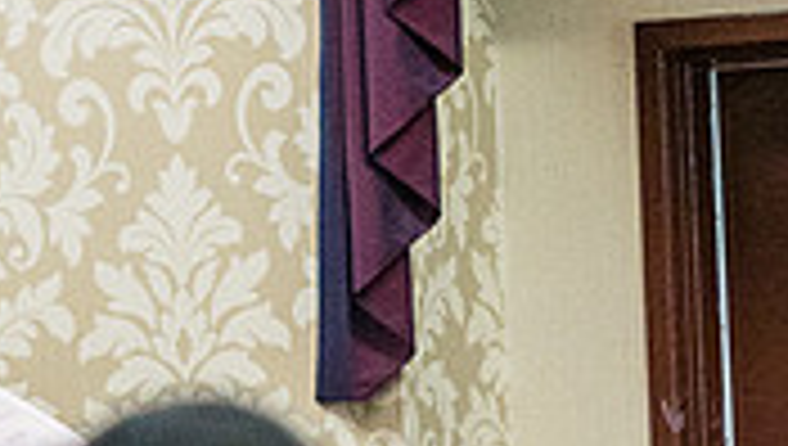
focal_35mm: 437
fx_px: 9144
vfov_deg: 2.8
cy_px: 836
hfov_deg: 4.9
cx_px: -99
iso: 3200
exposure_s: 1/200
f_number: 3.5
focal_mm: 84
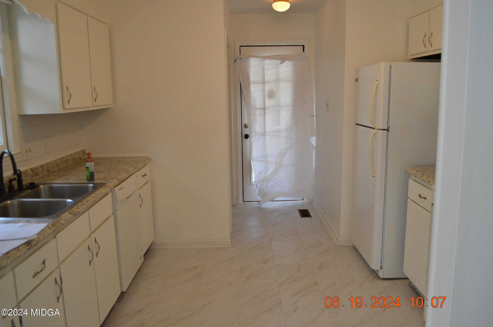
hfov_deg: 62.0
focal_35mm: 30
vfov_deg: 43.4
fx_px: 410
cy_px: 164
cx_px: 246
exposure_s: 1/100
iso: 400
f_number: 5
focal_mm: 20
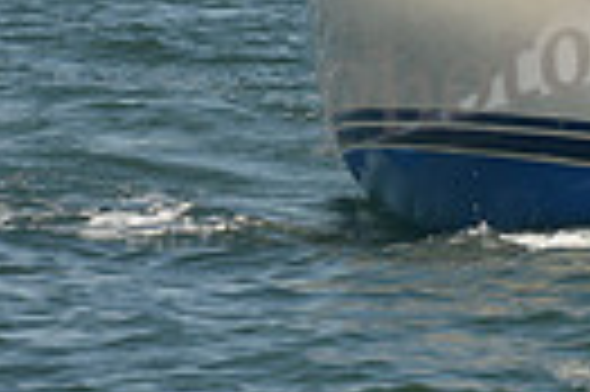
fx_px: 8430
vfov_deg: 2.7
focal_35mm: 515
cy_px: -259
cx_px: 1180
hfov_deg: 4.0
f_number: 6.3
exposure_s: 1/800
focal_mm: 116
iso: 250
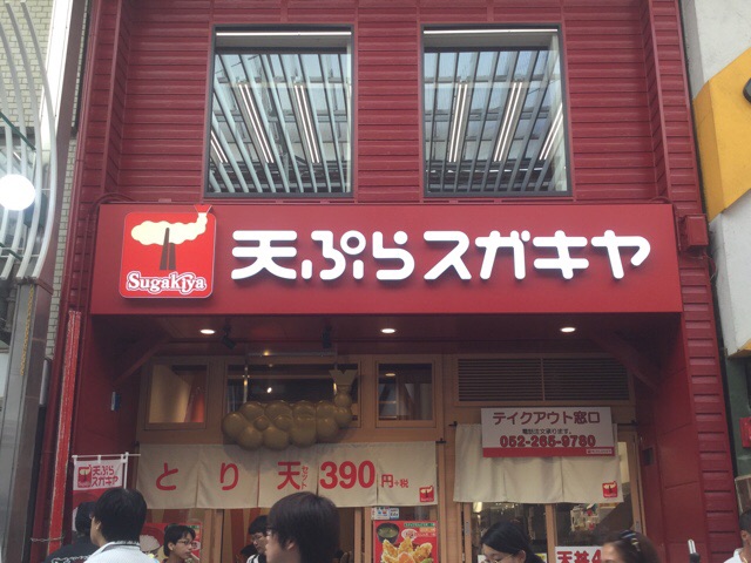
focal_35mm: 31
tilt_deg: +14.6
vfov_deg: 45.4
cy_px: 282
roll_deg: -1.9
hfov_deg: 58.4
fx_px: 673
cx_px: 376
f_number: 2.4
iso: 25
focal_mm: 3.3
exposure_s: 1/60
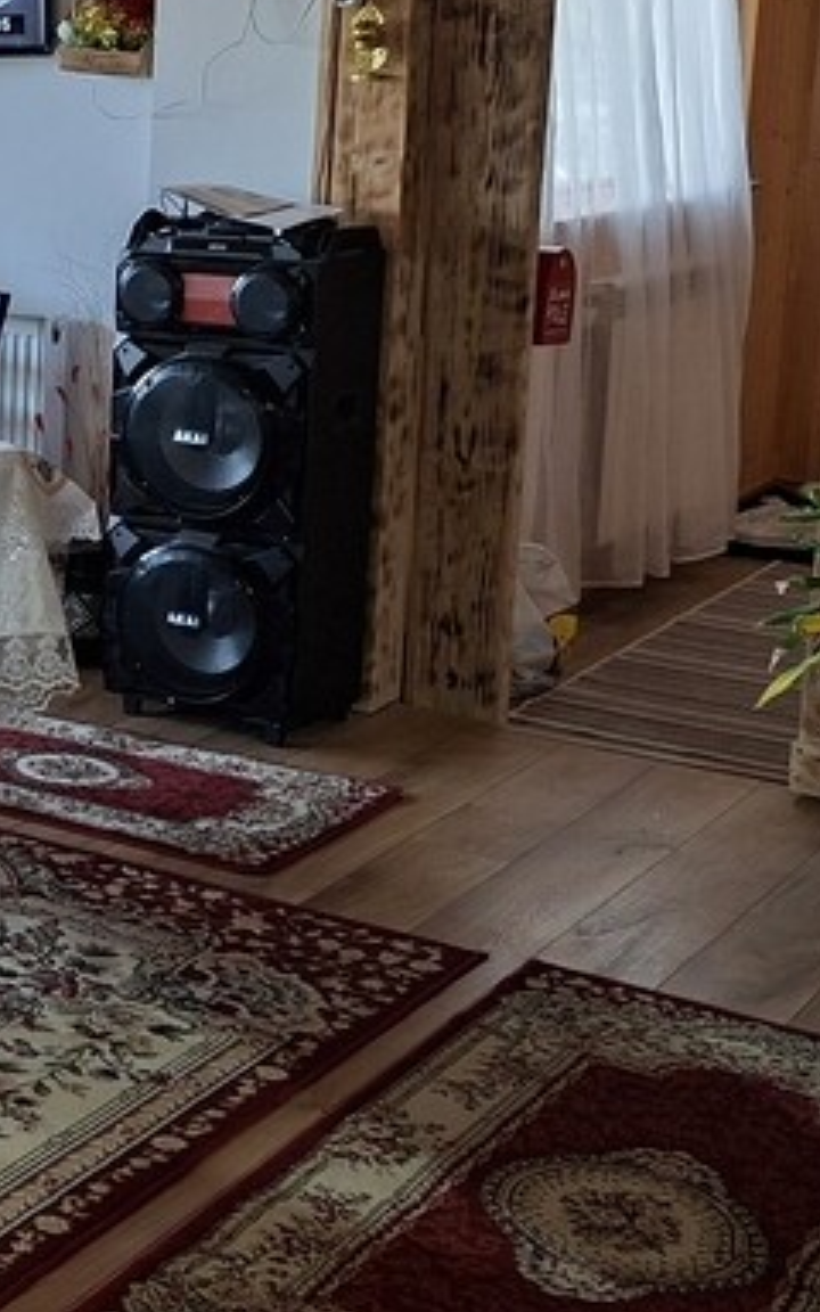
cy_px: 554
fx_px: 2324
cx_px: -362
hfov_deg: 18.1
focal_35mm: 65
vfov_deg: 31.5
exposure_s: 1/50
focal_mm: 5.54
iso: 250
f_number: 1.8
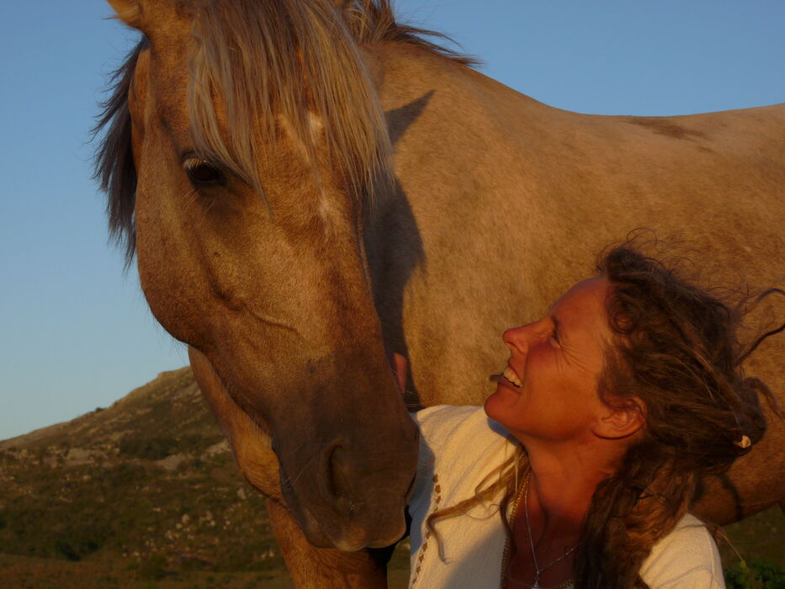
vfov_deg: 18.2
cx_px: 392
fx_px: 1837
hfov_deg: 24.1
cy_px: 294
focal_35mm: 81
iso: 100
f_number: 4
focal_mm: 14.4
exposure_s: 1/500
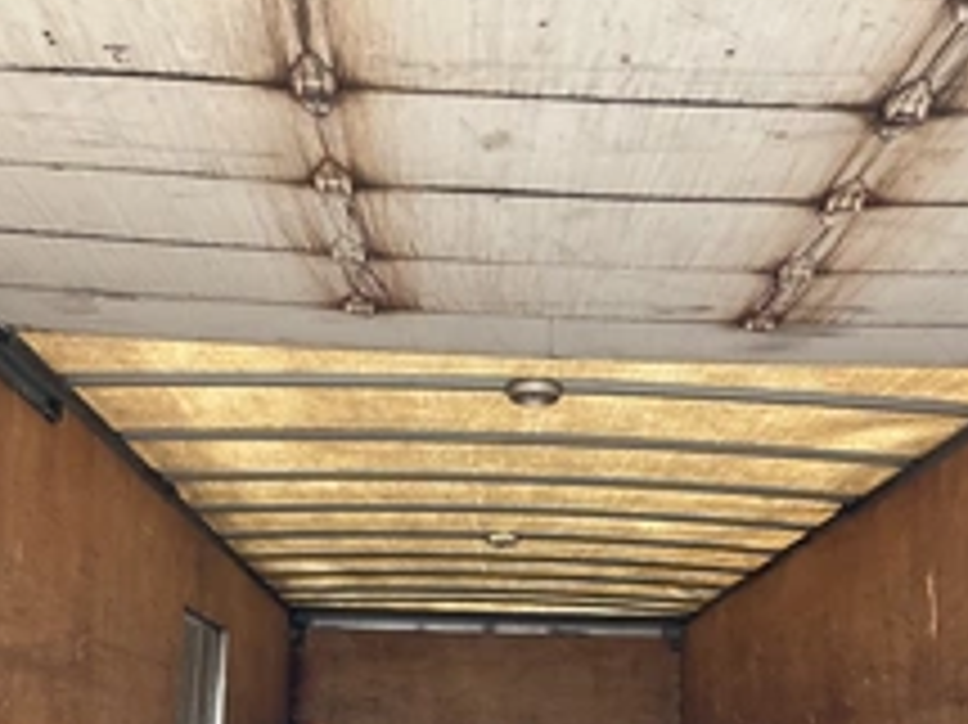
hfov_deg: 35.5
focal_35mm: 54
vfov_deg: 26.6
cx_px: 536
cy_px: 567
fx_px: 1509
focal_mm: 3
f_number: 1.8
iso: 64
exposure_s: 1/93
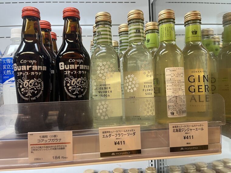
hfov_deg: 67.3
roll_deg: +3.3
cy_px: 86
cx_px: 116
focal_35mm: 26
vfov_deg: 53.1
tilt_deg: -1.0
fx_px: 174
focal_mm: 5.1
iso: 80
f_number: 1.6
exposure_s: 1/50
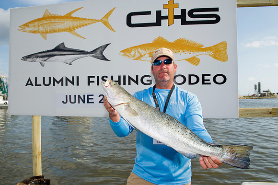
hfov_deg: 73.8
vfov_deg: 53.1
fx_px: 185
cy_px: 92
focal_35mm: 24
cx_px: 139
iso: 125
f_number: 8
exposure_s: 1/250
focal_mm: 24
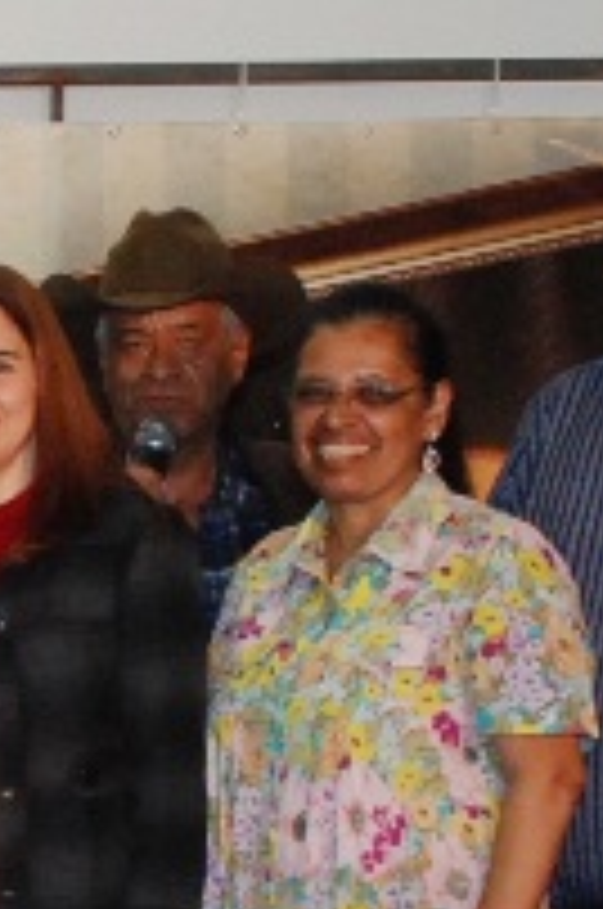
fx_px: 3605
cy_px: 770
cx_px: -405
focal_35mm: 143
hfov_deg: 9.2
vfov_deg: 14.3
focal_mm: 24
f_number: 5.6
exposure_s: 1/80
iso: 1250
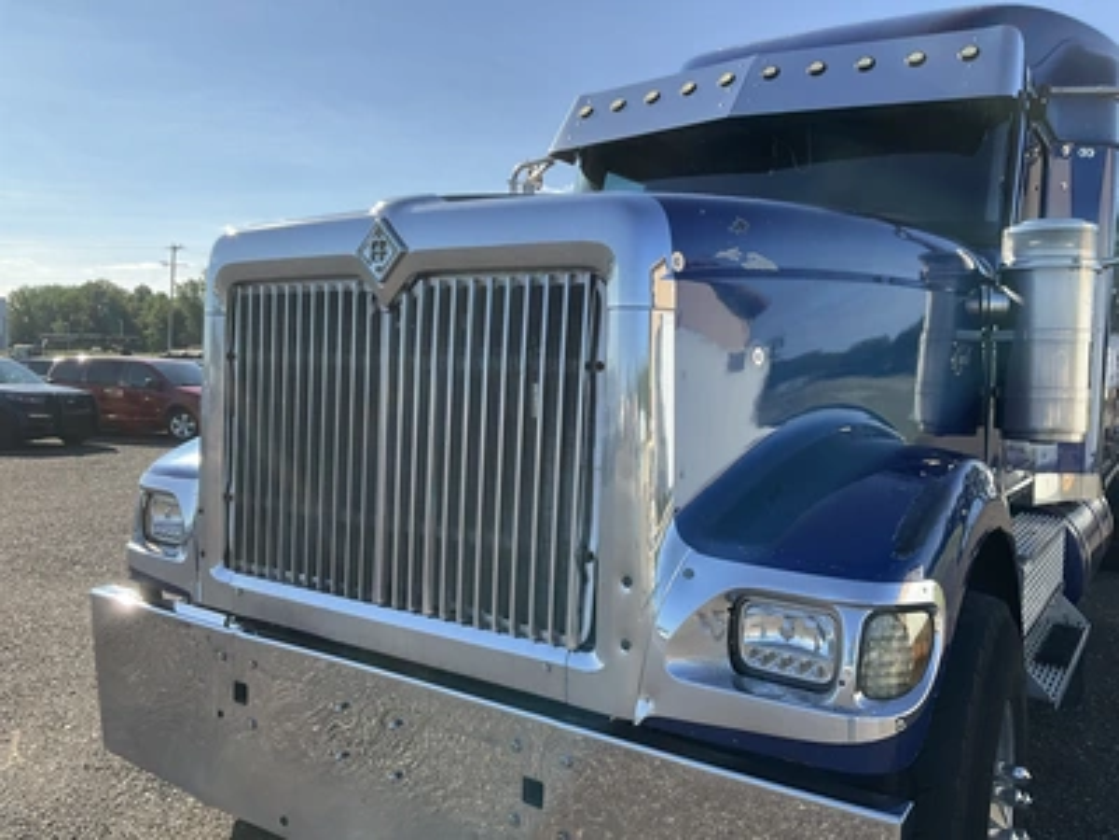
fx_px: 937
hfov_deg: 61.7
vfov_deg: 48.2
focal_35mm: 29
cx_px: 560
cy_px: 420
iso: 25
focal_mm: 3
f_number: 1.8
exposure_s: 1/929
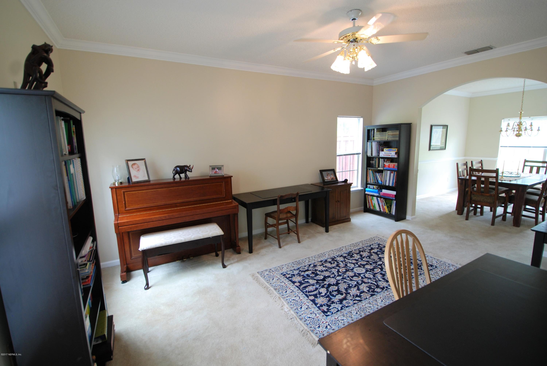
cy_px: 183
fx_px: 251
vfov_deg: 72.2
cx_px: 274
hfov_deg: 94.9
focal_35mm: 16
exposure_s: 1/30
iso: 280
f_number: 3.8
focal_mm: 11
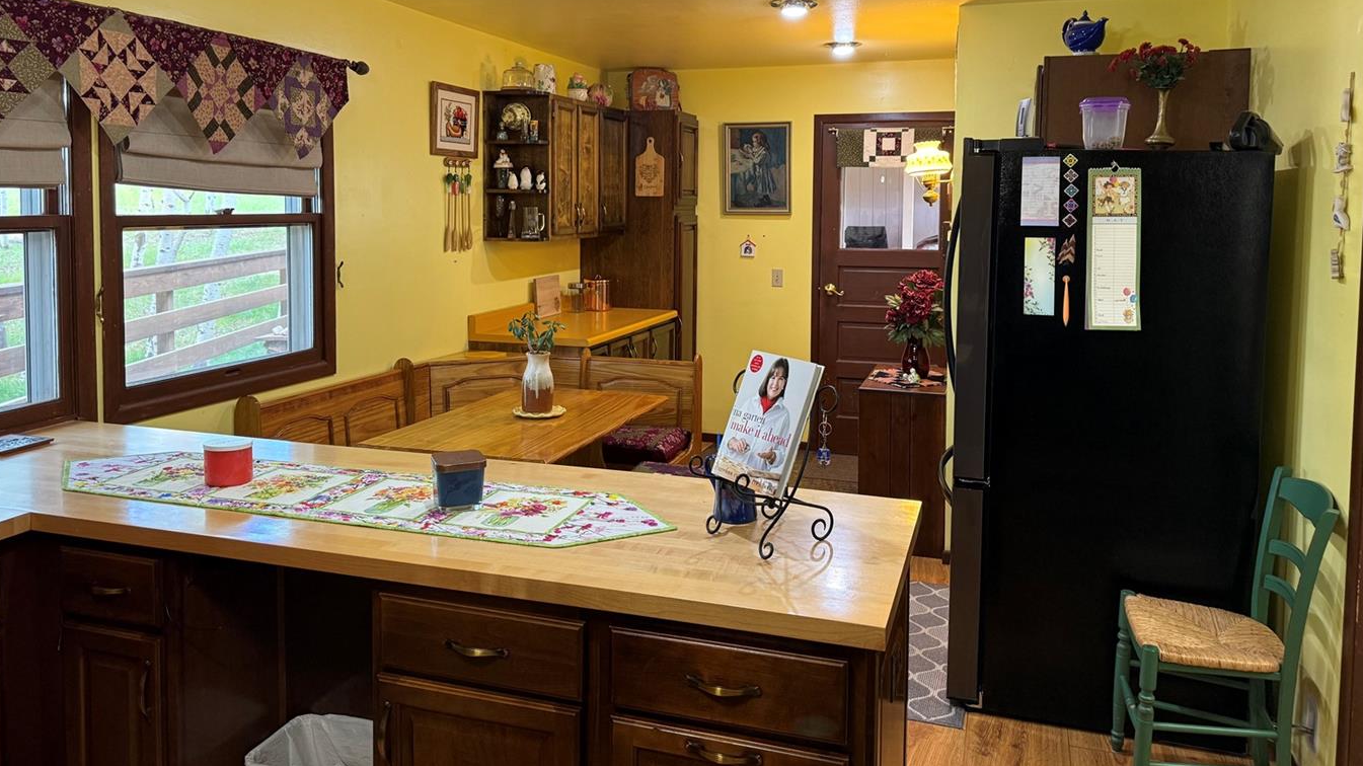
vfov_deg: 40.9
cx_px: 674
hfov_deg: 67.9
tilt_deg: -2.6
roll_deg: -0.6
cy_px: 246
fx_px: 1012
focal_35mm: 28
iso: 200
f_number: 1.78
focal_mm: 6.76
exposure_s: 1/60
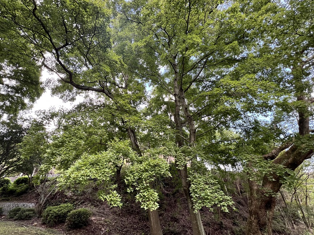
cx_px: 146
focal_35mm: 14
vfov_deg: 85.6
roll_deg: +5.4
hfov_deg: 101.9
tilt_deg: +36.4
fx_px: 127
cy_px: 114
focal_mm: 1.57
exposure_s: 1/99
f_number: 1.8
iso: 100
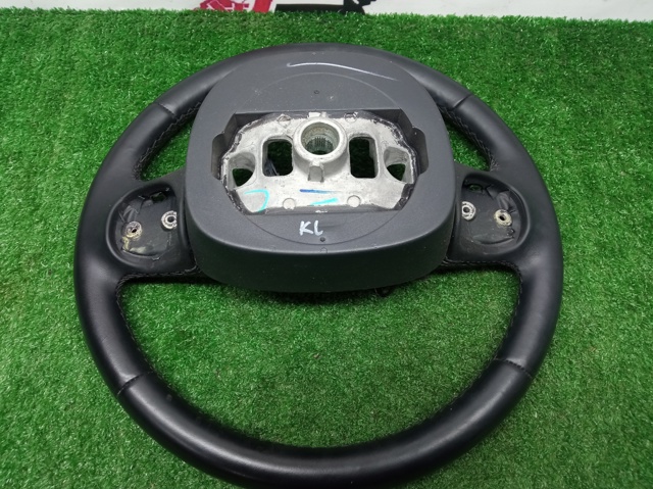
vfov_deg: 51.3
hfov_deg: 65.4
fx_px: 509
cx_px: 326
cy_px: 244
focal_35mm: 27
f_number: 2.2
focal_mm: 3.79
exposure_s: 1/33.3
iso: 433
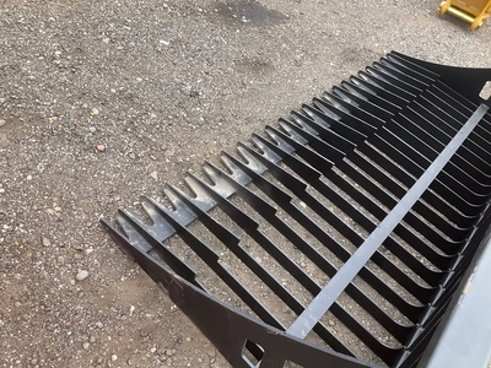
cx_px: 246
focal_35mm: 29
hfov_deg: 61.7
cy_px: 184
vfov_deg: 48.2
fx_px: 411
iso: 25
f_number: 1.8
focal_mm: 3
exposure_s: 1/309
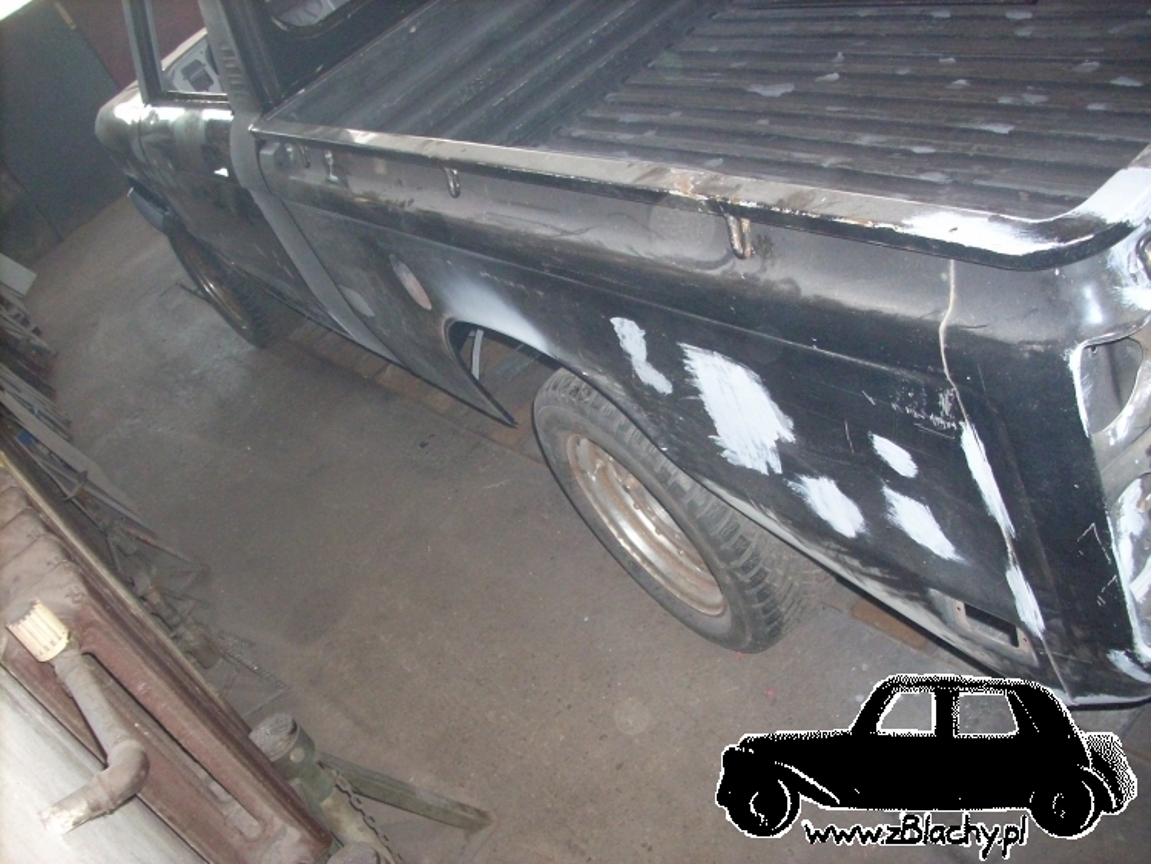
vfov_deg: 38.7
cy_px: 432
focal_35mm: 37
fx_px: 1231
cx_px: 576
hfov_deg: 50.1
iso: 400
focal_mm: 6.2
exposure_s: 1/60
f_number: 2.8
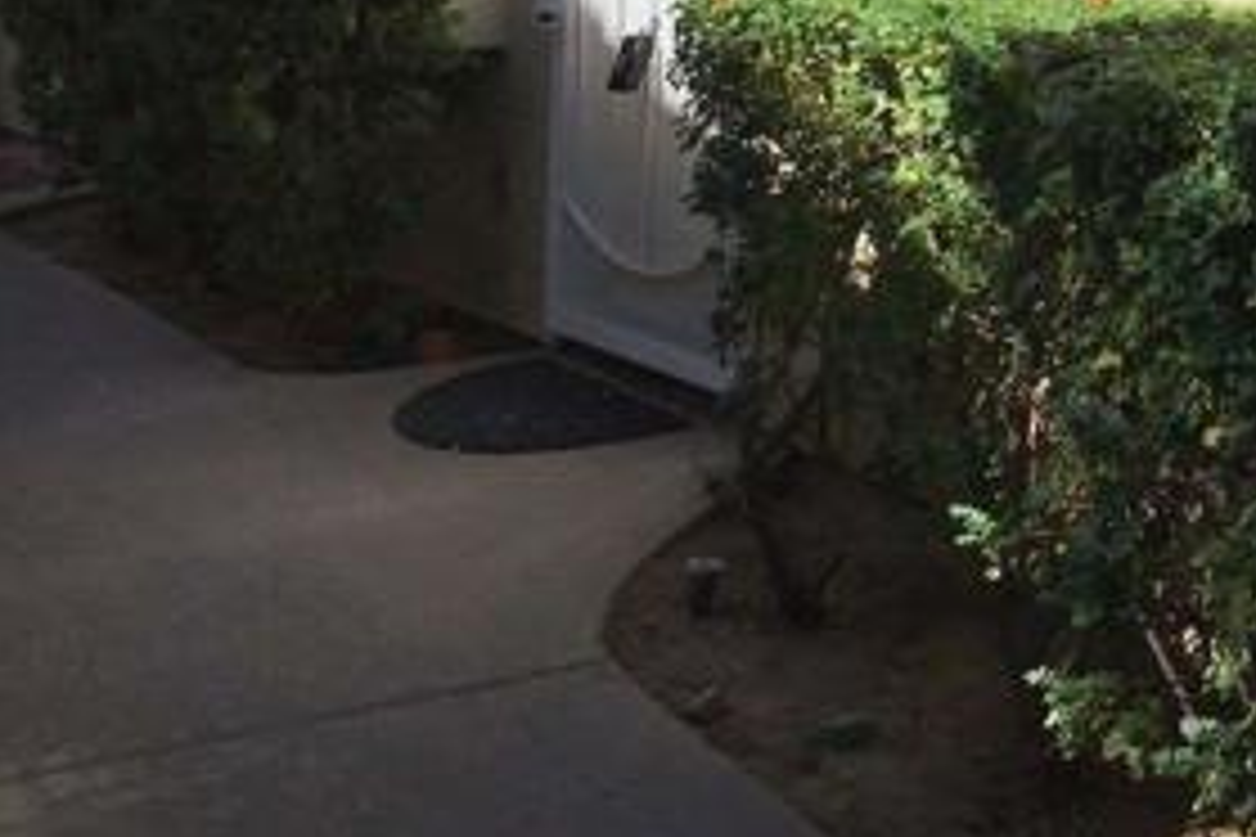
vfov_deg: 17.4
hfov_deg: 25.1
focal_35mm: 74
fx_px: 2582
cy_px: -234
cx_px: 1432
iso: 25
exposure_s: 1/2092
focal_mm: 3.3
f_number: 2.4
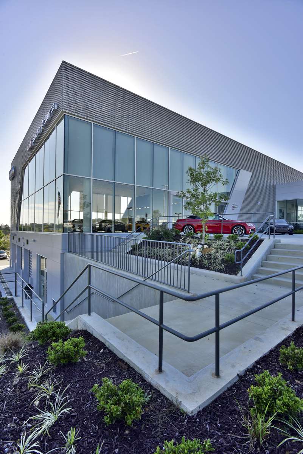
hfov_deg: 70.5
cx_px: 152
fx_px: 214
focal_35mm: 17
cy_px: 227
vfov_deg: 93.3
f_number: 10
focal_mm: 17
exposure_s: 1/250
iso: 500
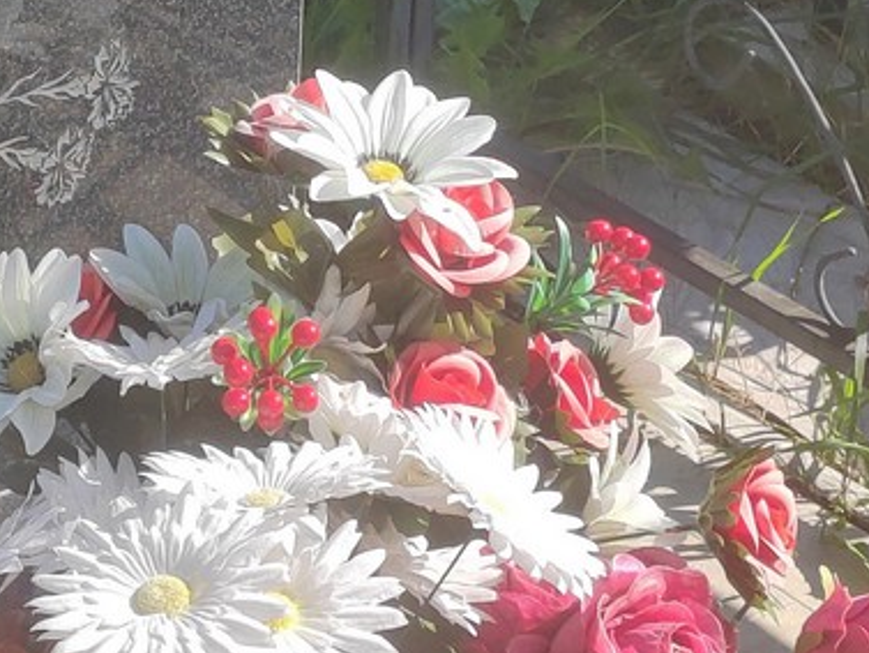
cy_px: -5
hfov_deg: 14.0
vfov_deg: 10.5
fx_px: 3516
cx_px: 99
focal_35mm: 140
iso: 100
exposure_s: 1/910
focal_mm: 5.52
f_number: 1.9
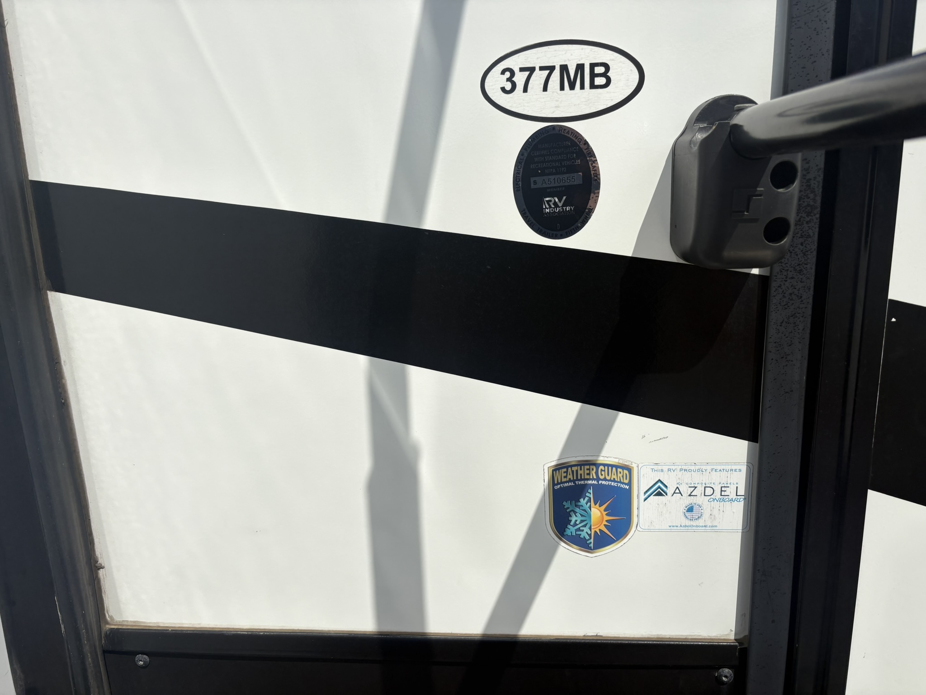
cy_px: 348
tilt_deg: -13.7
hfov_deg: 67.3
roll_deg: +5.2
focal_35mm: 26
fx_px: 696
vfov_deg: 53.1
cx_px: 463
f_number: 1.6
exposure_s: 1/10101
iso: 40
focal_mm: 5.96
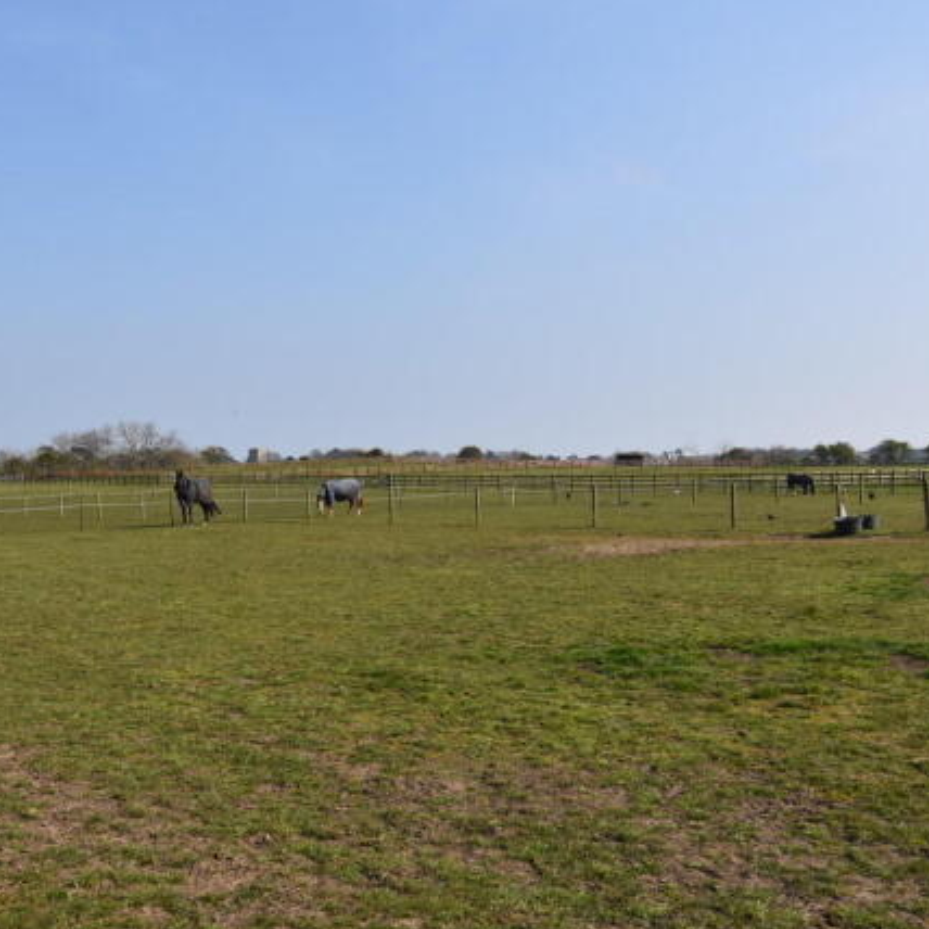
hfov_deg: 42.5
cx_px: 351
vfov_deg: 42.8
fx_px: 1184
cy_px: 468
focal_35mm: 39
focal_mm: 20
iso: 160
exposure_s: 1/500
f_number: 8
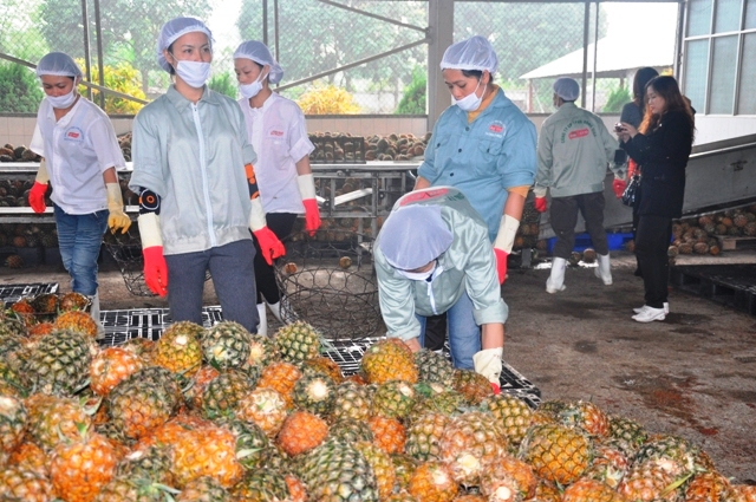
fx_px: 1070
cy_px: 251
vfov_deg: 26.4
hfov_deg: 38.9
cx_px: 378
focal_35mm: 51
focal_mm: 34
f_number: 4.2
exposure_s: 1/125
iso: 450
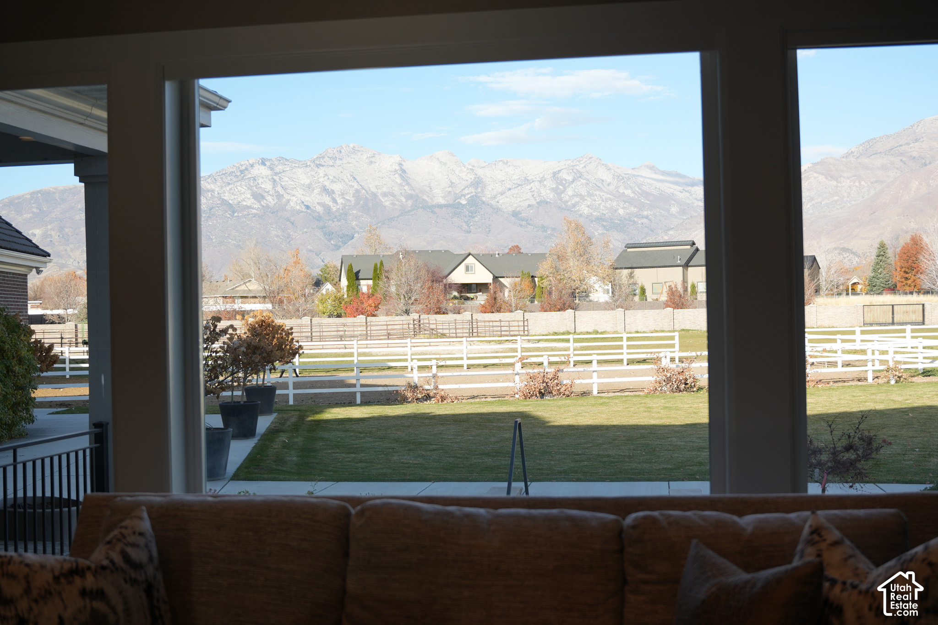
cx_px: 469
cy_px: 312
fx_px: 1176
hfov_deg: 43.5
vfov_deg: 29.8
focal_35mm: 45
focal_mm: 30.1
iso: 100
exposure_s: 1/640
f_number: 2.8
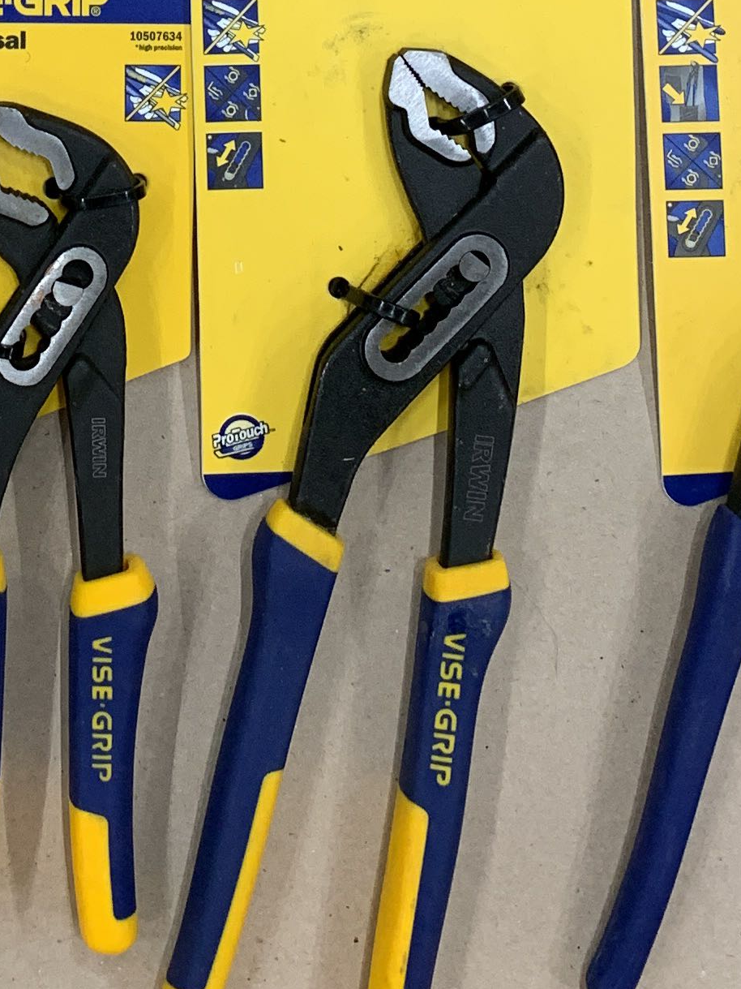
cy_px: -307
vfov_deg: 20.7
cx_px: -9
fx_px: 2455
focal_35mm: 86
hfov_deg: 16.8
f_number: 1.8
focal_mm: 4.25
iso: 100
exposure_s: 1/85
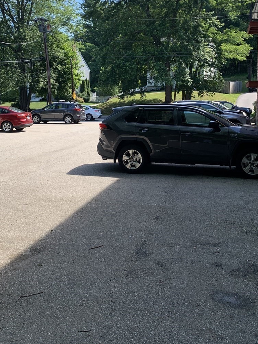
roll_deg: -1.3
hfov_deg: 35.9
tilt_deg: -0.5
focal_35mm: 40
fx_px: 397
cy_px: 105
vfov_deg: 45.8
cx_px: 110
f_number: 1.8
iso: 25
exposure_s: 1/802
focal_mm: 4.25
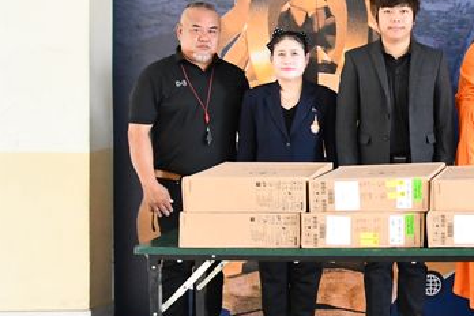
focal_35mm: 106
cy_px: 73
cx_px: 651
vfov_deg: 12.9
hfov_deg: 17.8
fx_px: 1396
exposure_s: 1/125
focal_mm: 24
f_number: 3.8
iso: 2500
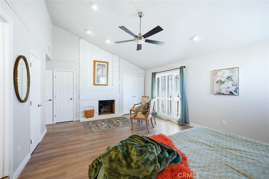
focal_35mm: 14
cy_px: 90
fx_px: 105
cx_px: 134
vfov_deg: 81.2
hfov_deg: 104.3
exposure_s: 1/400
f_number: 5
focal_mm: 14
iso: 1000
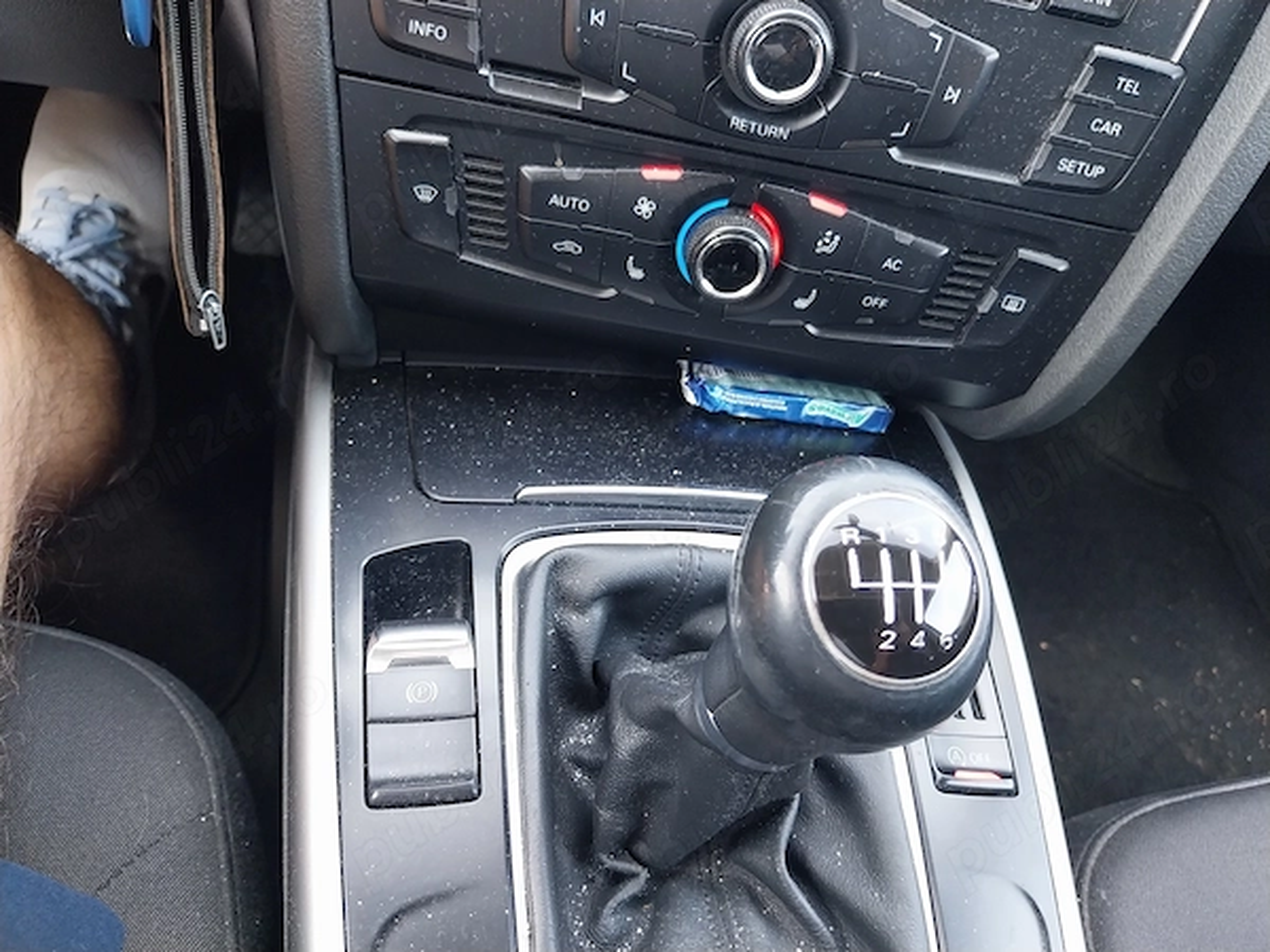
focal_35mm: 26
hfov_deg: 67.3
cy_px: 476
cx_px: 635
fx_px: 954
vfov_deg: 53.1
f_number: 1.8
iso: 100
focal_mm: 4
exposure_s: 1/50
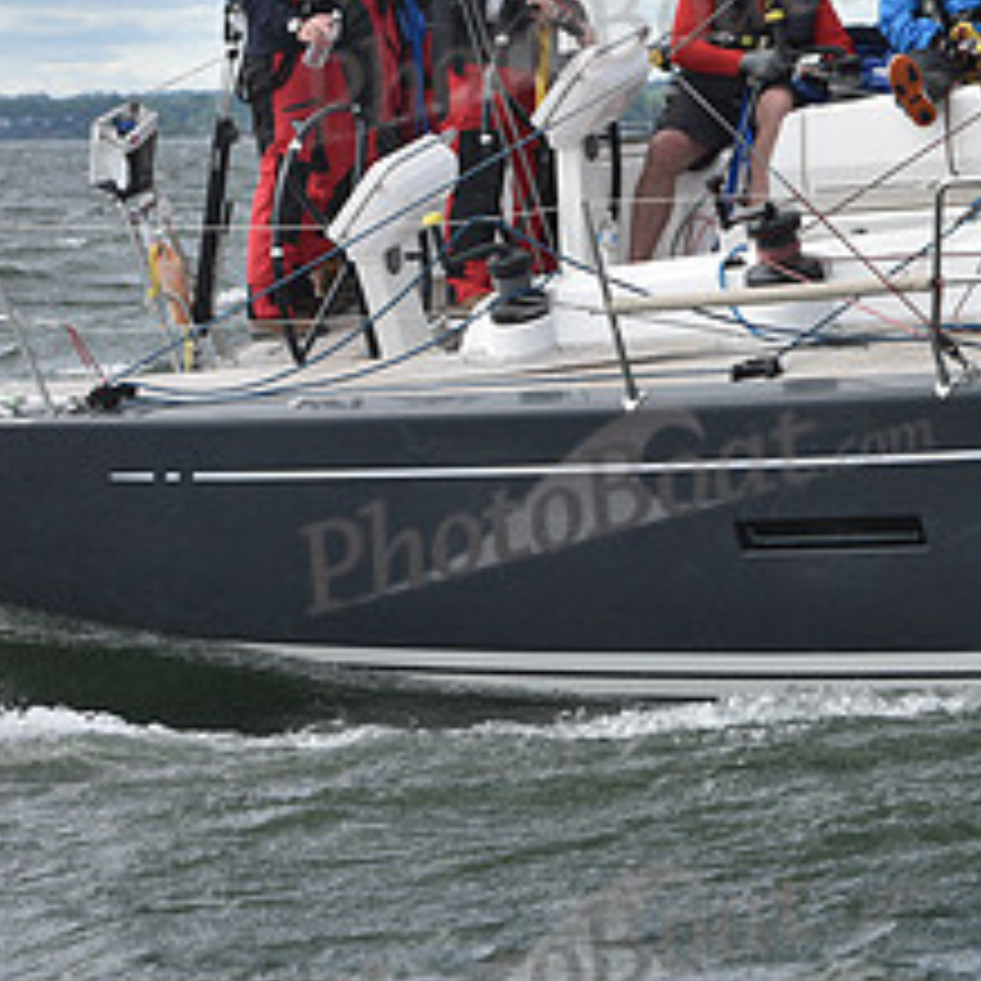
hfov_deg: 9.0
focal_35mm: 192
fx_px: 6156
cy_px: 200
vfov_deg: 9.1
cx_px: 1170
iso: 320
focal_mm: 85
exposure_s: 1/1000
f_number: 6.3
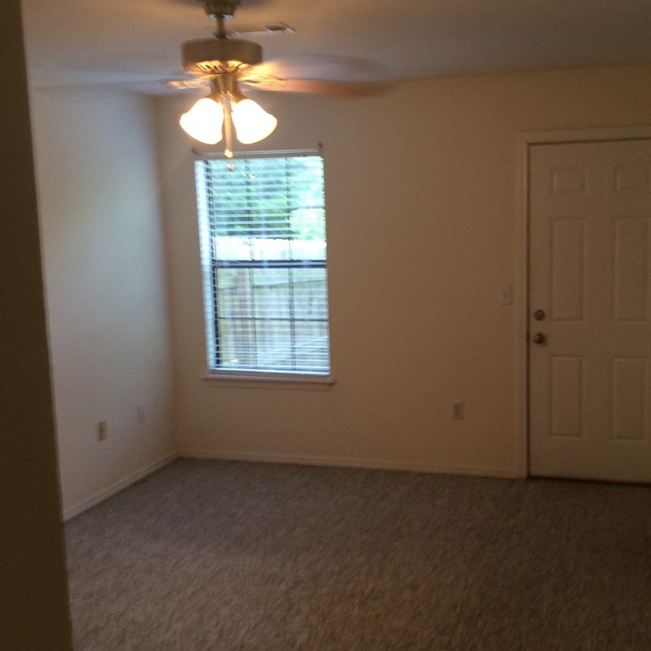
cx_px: 378
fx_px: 809
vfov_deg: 43.9
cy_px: 326
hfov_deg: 43.7
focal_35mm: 38
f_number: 2.4
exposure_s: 1/24
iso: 50
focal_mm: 3.3
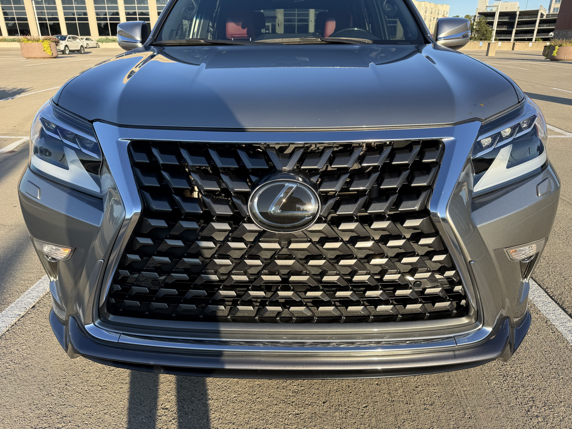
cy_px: 214
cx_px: 286
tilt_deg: -23.5
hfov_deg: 71.6
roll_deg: -0.4
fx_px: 397
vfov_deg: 56.8
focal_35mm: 24
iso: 80
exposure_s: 1/1271
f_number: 1.78
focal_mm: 6.76
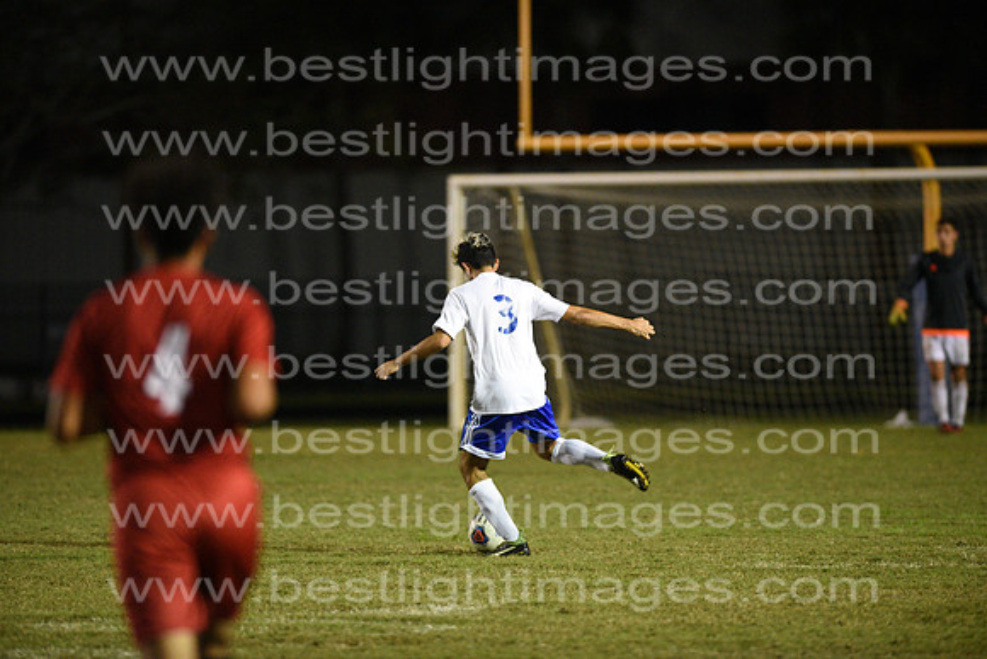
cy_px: 330
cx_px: 494
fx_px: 8227
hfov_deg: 6.9
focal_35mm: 300
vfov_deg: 4.6
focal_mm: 300
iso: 8000
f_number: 3.2
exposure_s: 1/640
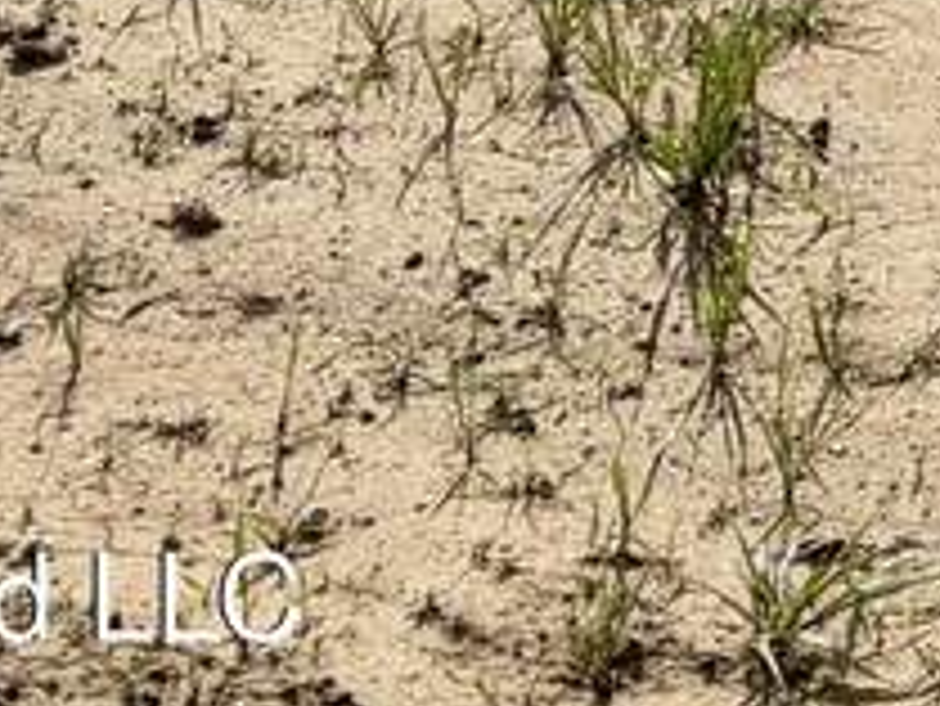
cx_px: 1902
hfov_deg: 11.9
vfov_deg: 8.5
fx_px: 3994
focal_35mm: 147
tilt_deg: -4.2
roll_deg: +0.5
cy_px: -1363
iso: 125
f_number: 1.78
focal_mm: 6.76
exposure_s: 1/6711
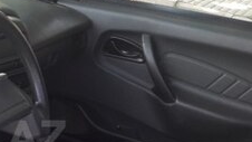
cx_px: -48
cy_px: 137
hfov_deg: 22.2
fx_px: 595
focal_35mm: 89
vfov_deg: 13.4
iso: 50
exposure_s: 1/100
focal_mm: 3.7
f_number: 1.9
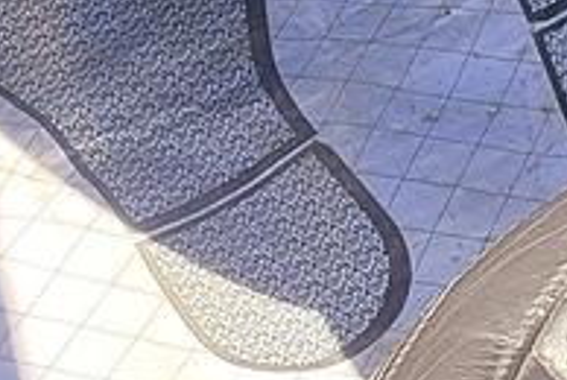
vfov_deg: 7.1
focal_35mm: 178
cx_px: 1420
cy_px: -687
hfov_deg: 9.9
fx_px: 2808
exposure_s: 1/264
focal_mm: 5.4
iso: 40
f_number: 1.8
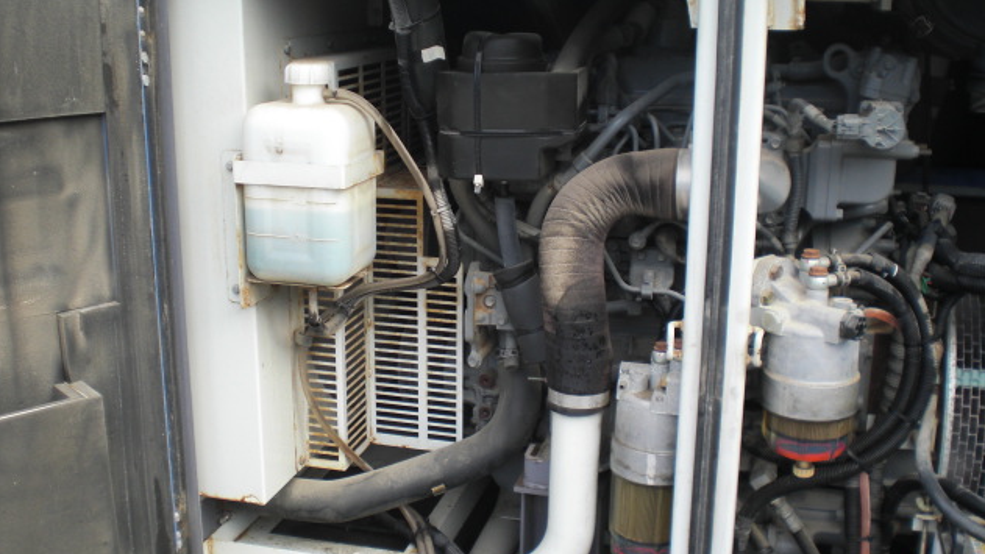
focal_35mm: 42
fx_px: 1097
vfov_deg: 28.3
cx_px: 498
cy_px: 298
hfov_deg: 48.4
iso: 64
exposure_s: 1/250
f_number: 3.1
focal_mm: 6.3
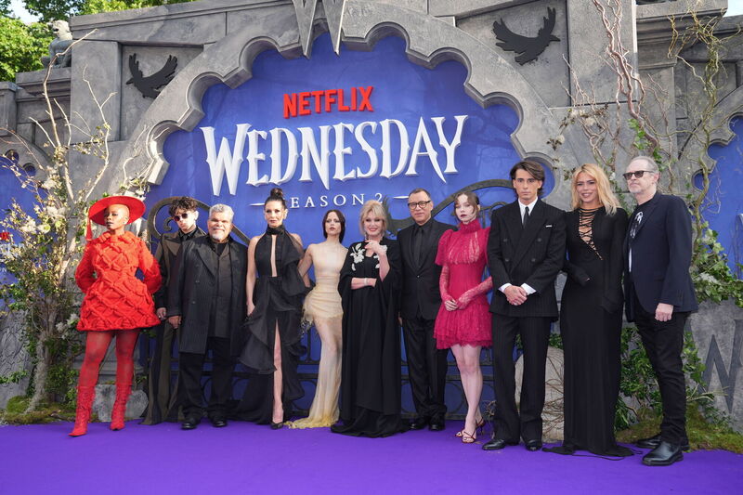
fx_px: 619
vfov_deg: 43.6
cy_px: 248
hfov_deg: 61.9
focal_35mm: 30
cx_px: 372
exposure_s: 1/400
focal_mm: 30
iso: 320
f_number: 4.5
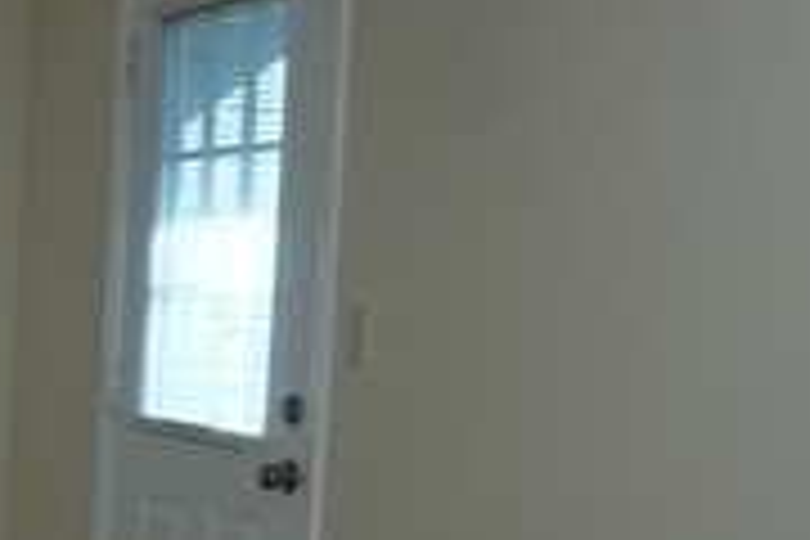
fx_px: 2250
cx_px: -819
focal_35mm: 100
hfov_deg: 15.9
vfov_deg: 13.4
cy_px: 576
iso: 400
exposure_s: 1/160
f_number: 4
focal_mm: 16
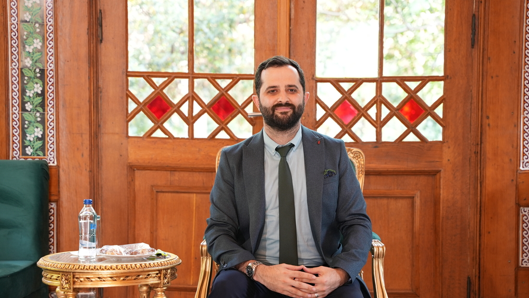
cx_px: 263
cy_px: 177
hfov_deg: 28.6
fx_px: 1038
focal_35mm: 74
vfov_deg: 16.3
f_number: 2.8
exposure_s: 1/50
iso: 1000
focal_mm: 70
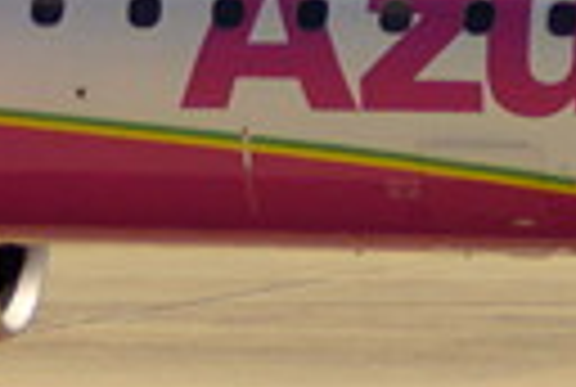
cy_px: -182
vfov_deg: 0.9
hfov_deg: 1.3
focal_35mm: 1555
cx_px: -810
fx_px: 24938
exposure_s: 1/400
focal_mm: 130
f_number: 5.6
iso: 100
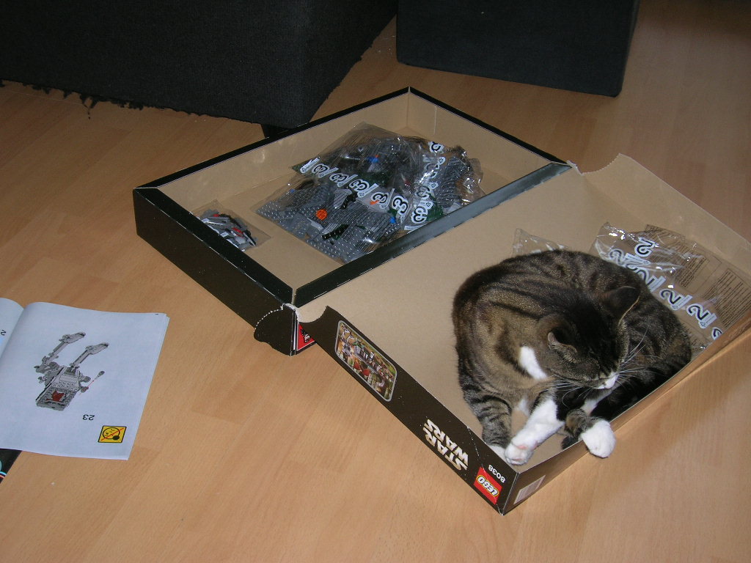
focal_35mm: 46
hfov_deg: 41.2
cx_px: 376
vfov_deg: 31.5
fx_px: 998
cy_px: 282
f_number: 3.2
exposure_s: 1/60.1
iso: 55
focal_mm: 7.7
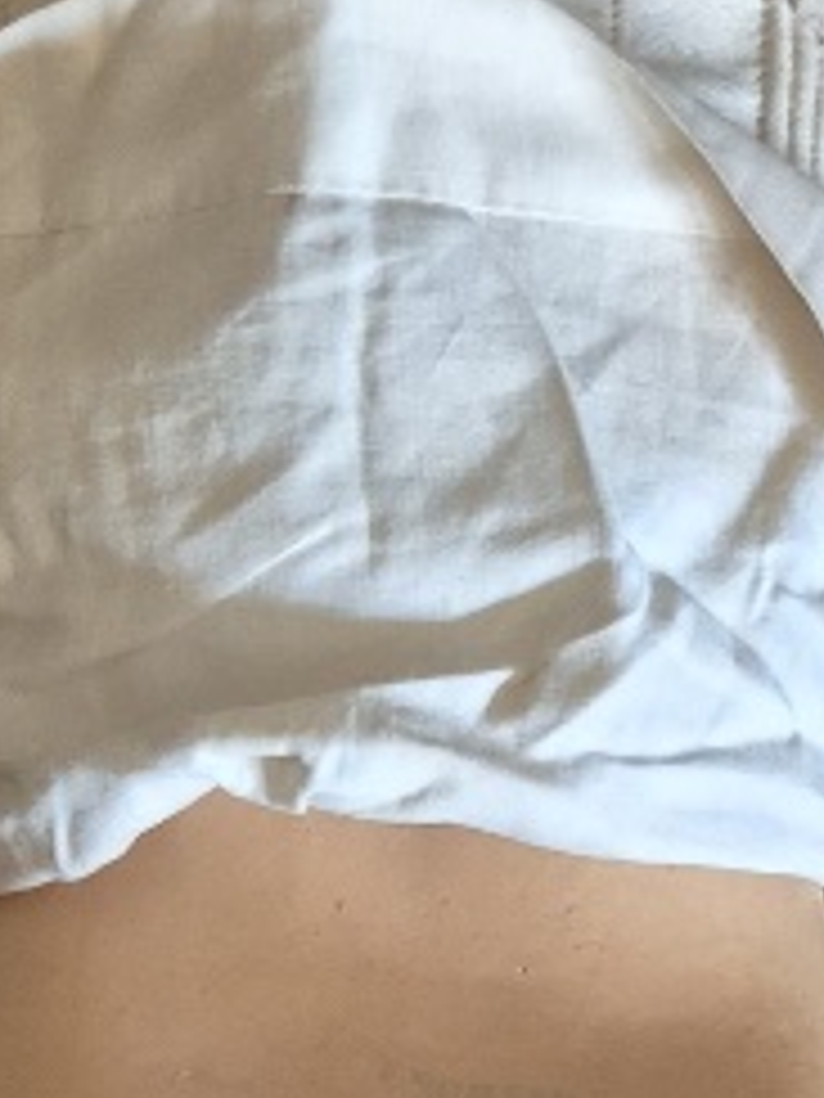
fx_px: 3586
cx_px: 689
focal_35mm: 113
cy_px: 1458
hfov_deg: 13.0
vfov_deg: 16.4
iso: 800
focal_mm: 5.4
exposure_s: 1/100
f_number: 1.8
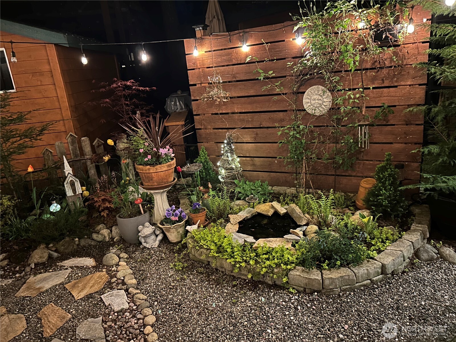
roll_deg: +4.7
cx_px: 228
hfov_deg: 67.3
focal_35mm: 26
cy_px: 171
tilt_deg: -17.9
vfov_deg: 53.1
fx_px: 343
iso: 640
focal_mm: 5.7
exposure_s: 1/12
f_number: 1.5
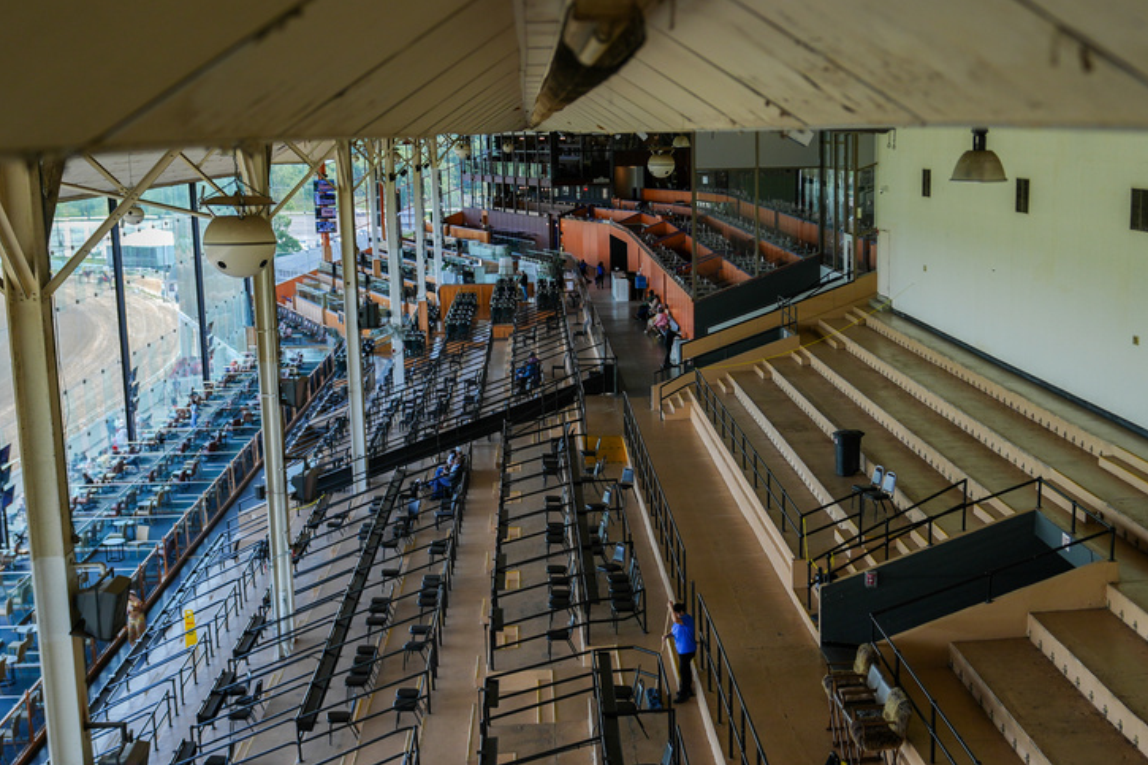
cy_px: 423
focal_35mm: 48
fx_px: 1530
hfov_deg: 41.1
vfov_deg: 28.0
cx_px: 643
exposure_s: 1/500
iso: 160
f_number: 2.8
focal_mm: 34
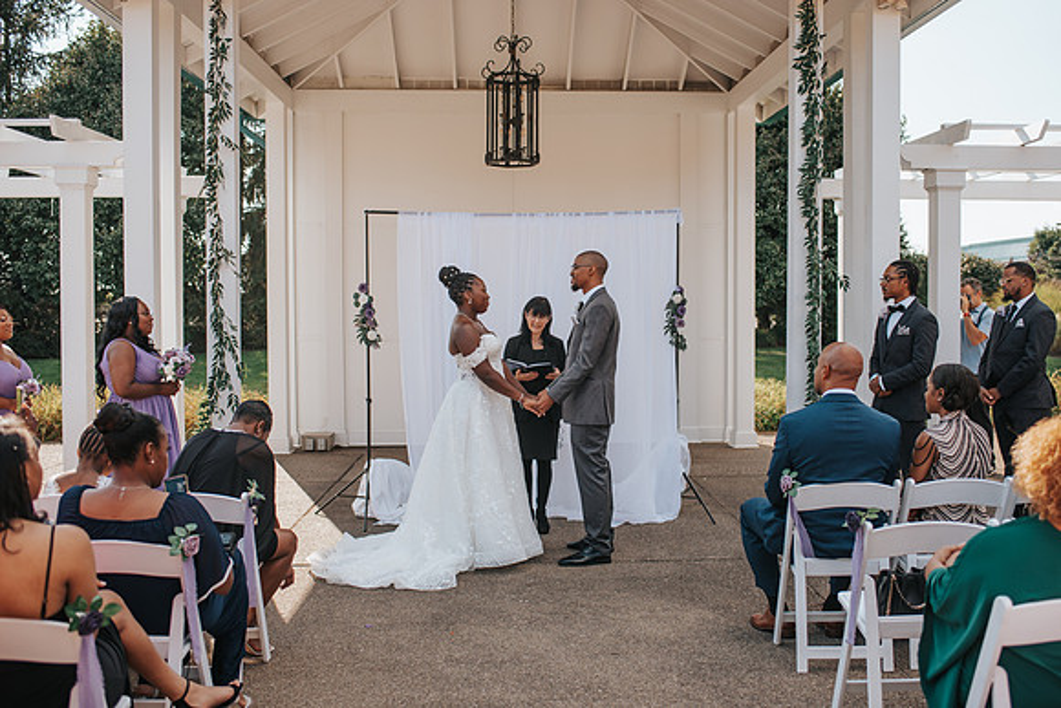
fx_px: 1131
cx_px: 558
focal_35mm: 38
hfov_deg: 50.2
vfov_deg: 34.7
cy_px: 336
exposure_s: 1/1250
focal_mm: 35
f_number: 2.8
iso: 110
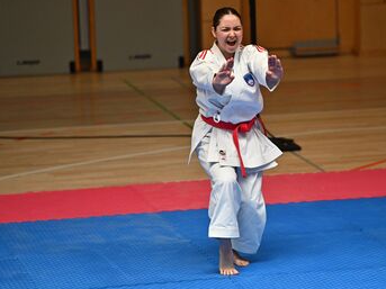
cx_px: 235
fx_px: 2463
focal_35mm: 221
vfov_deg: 6.7
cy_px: 126
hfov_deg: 9.0
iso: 2000
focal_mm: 175
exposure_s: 1/6400
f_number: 2.8
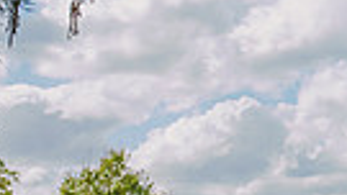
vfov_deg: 11.2
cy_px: 78
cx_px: 406
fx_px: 994
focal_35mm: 108
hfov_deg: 18.8
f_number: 7.1
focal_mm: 24
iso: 200
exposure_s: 1/800
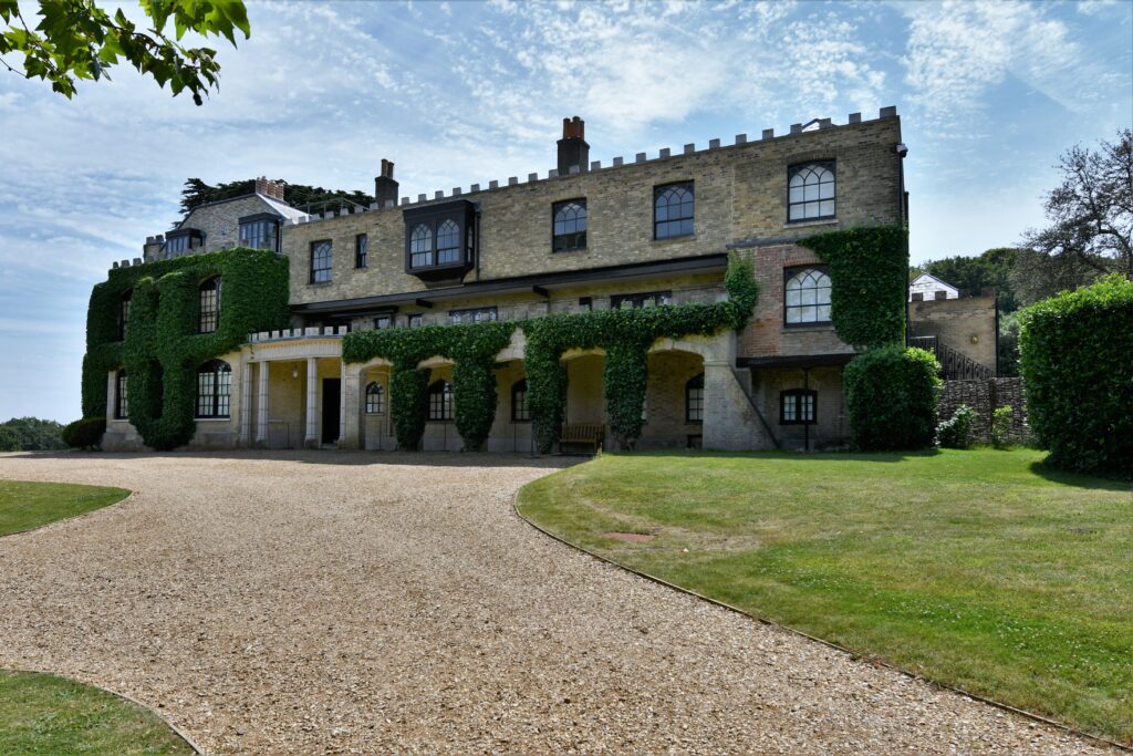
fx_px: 535
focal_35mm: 17
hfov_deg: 93.3
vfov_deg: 70.5
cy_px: 378
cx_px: 566
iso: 125
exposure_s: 1/640
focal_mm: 17
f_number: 8
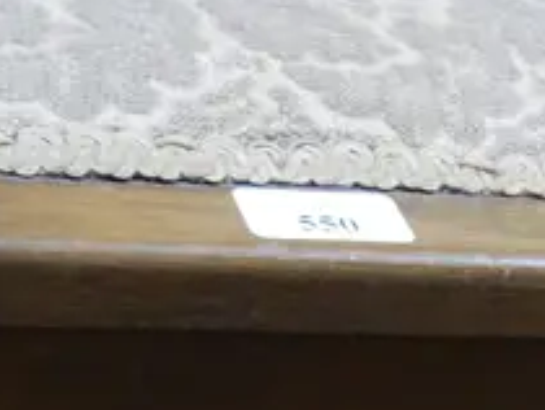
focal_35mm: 146
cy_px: 572
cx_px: 568
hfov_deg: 13.3
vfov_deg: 9.9
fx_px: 2301
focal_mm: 15
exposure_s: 1/60
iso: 640
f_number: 3.6
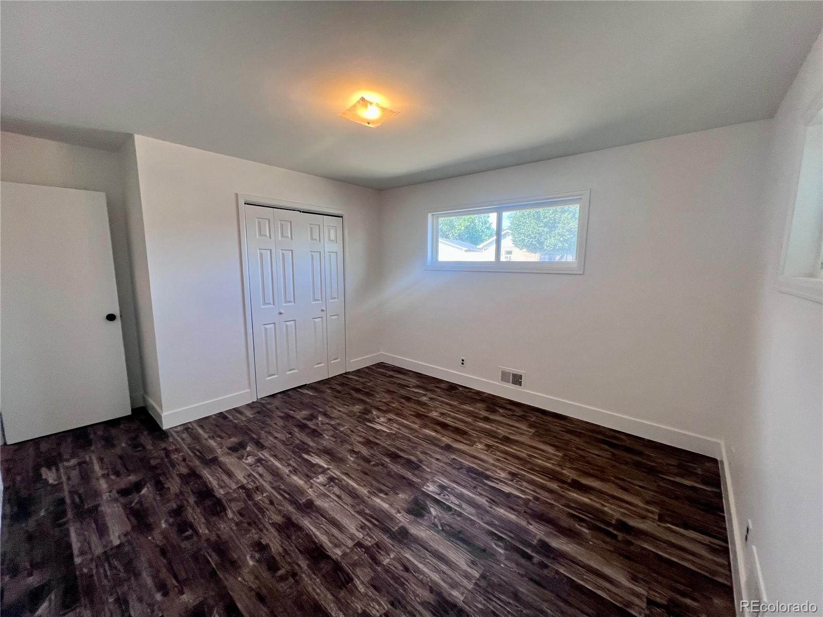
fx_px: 309
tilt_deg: -9.6
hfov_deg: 106.2
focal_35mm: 13
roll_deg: +0.1
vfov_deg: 89.9
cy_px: 308
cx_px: 412
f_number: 1.8
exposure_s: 1/120
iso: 100
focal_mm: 1.57
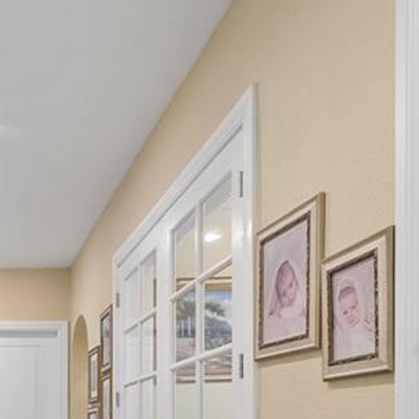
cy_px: 443
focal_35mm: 43
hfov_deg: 34.3
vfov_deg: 34.6
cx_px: -33
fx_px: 589
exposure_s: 1/2
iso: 200
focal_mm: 10
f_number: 11
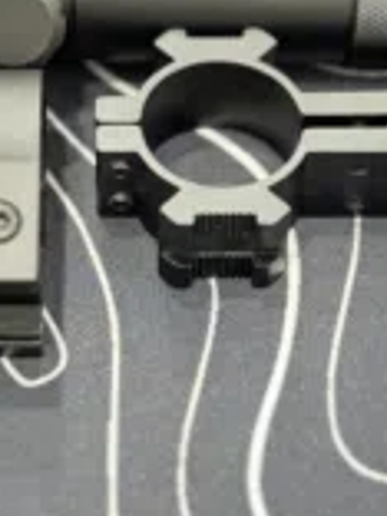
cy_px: 126
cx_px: 152
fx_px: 1833
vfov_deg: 15.9
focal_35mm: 123
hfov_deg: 12.0
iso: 1000
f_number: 1.78
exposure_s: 1/20
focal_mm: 6.76
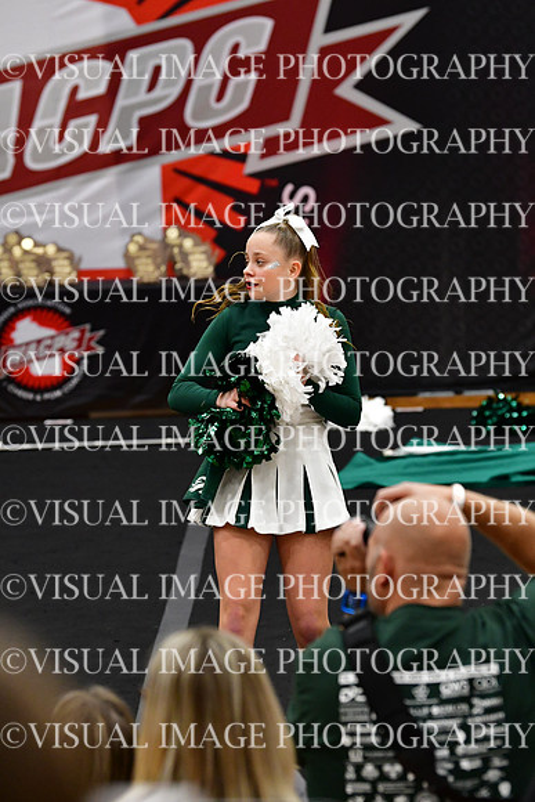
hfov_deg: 6.8
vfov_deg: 10.2
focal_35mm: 202
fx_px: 4500
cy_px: 401
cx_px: 268
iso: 4000
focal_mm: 135
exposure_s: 1/500
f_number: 4
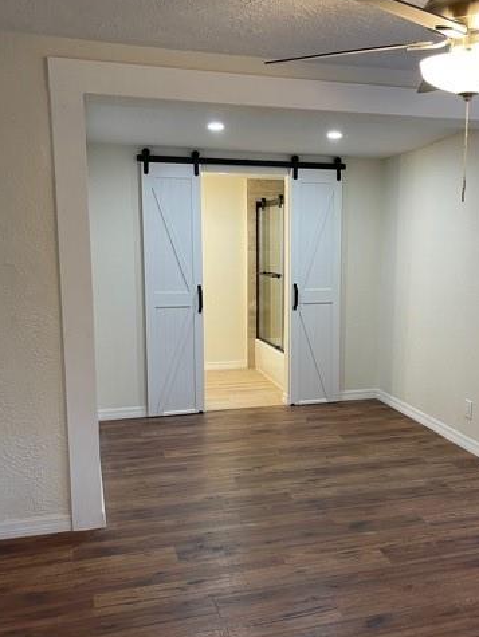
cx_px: 294
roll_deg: -0.3
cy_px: 327
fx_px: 645
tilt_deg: -7.8
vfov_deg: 52.6
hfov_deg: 40.5
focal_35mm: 35
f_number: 1.6
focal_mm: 5.1
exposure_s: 1/60
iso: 80
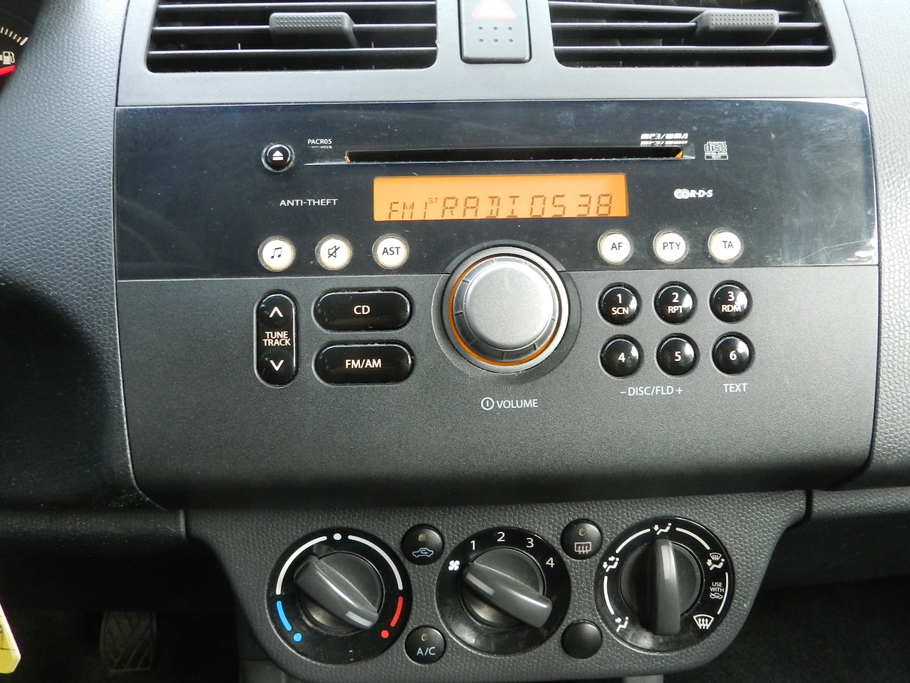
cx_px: 477
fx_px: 762
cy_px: 335
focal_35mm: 29
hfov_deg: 61.6
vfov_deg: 48.2
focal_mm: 4.5
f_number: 3.5
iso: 400
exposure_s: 1/8
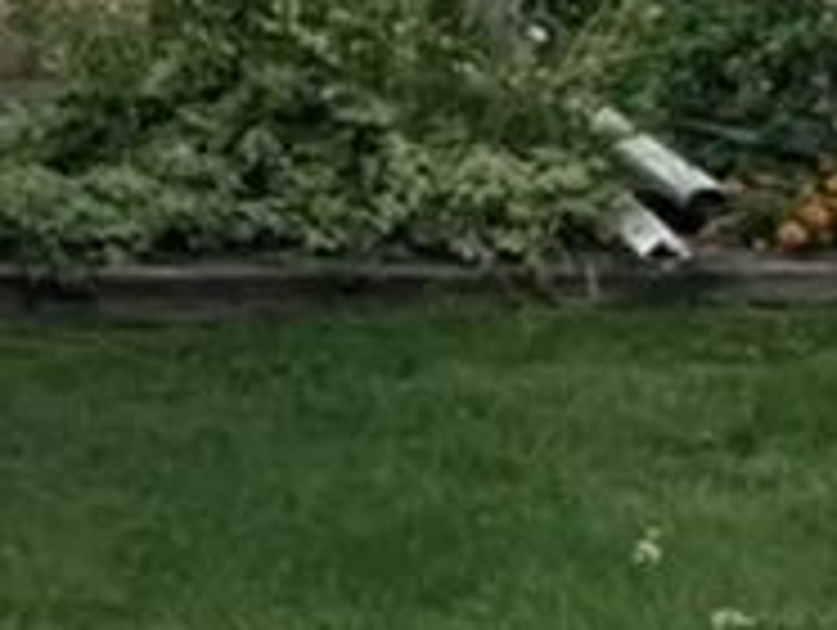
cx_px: -1305
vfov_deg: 10.1
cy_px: -754
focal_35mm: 132
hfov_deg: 11.6
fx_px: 3196
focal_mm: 6.76
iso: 80
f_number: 1.78
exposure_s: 1/3425
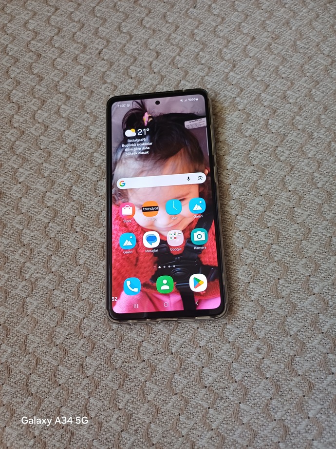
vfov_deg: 69.4
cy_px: 224
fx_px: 324
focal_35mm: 25
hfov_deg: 54.9
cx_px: 168
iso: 200
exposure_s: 1/50
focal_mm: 4.65
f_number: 1.8
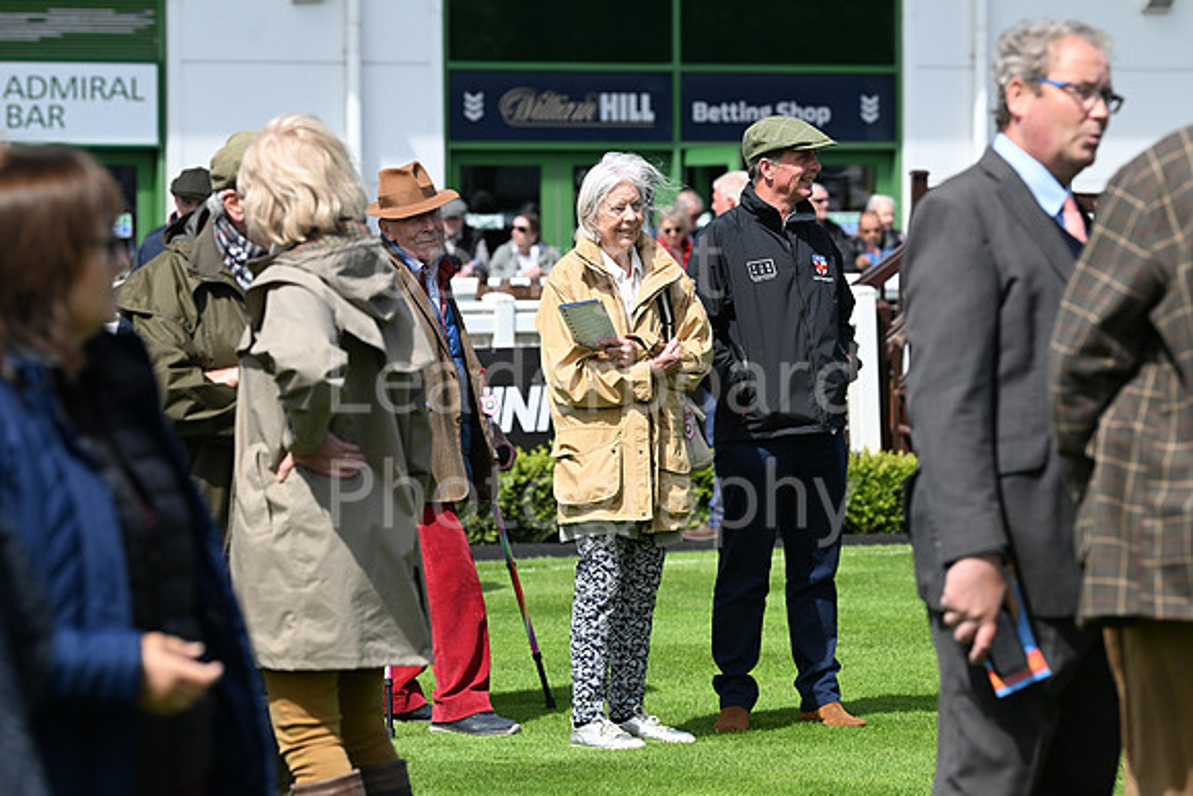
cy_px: 398
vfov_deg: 8.6
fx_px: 5303
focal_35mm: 160
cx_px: 596
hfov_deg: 12.8
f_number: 5.6
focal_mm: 160
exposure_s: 1/2500
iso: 500
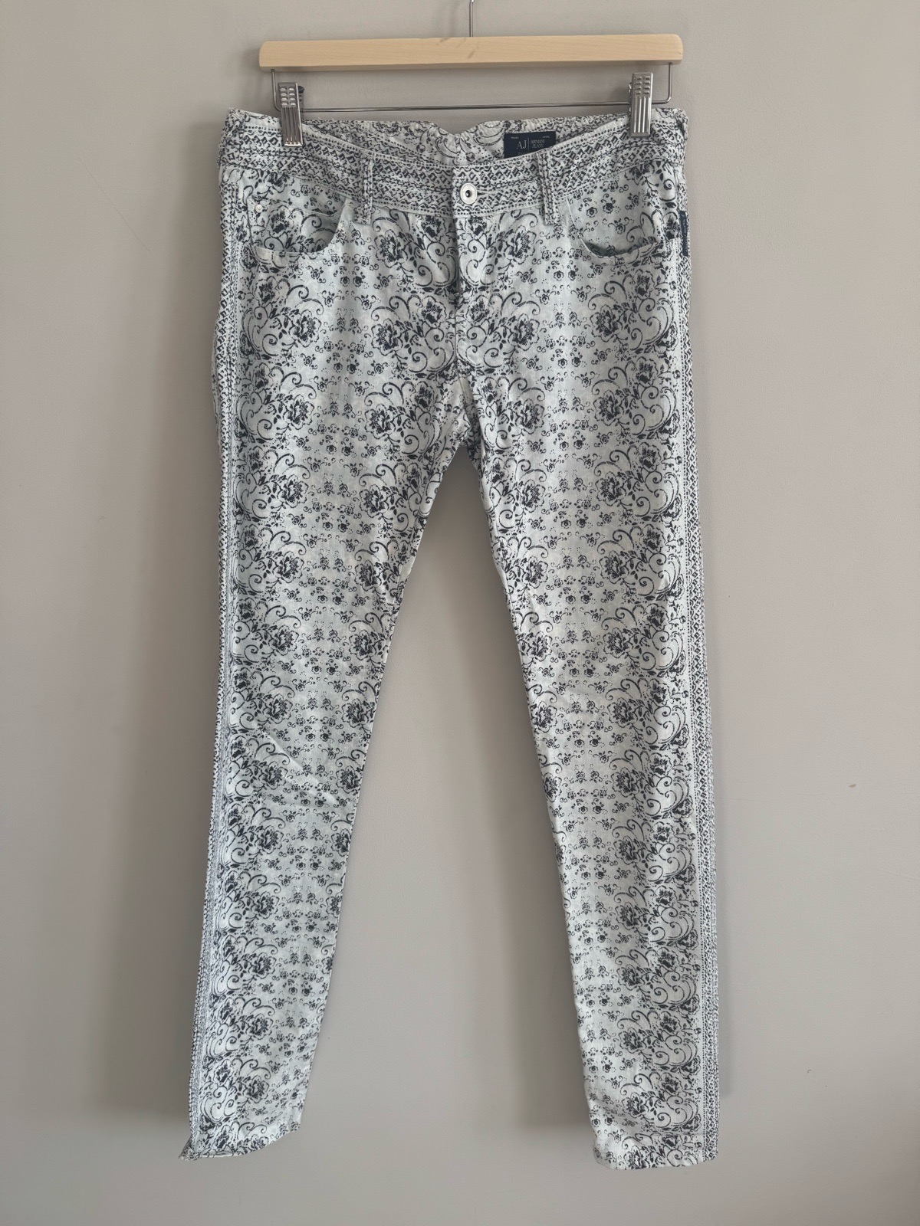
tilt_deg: -14.6
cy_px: 613
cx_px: 460
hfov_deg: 56.8
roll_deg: -1.8
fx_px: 850
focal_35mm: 24
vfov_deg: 71.6
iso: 64
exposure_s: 1/185
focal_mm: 6.76
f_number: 1.78
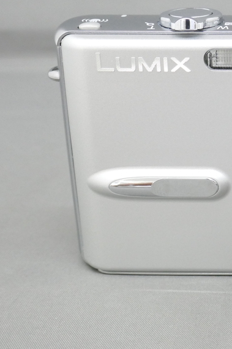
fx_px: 754
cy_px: 144
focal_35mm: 78
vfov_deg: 26.0
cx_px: 307
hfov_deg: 16.5
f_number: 5.6
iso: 1600
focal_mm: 13.4
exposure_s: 1/50
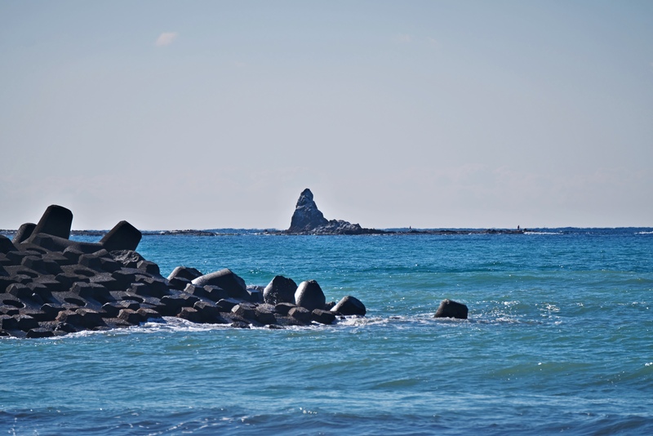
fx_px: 5443
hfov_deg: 6.9
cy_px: 218
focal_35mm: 300
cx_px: 326
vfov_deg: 4.6
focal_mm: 300
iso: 400
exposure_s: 1/1600
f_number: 8
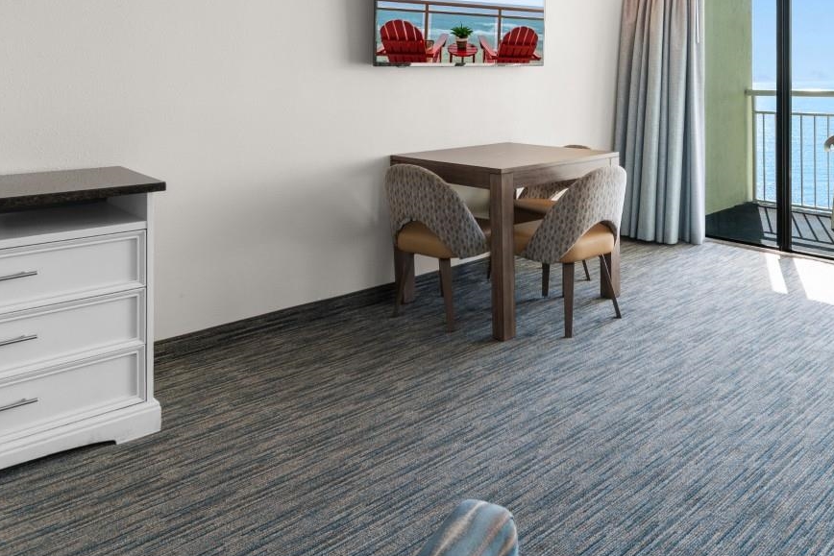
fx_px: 649
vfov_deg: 42.6
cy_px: 56
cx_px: 538
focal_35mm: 28
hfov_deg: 64.2
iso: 100
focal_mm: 10
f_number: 4.5
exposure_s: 1/40
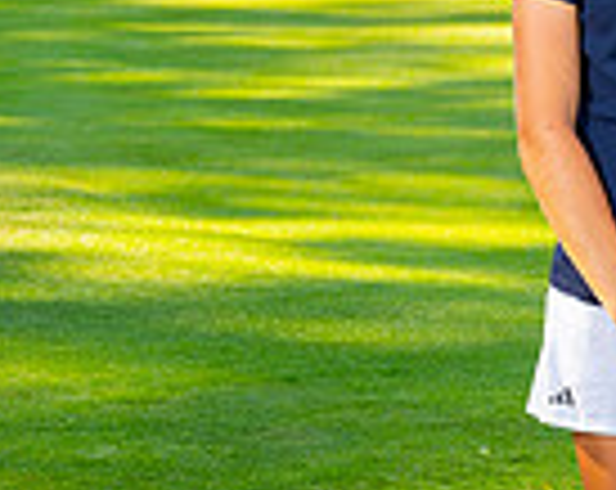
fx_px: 3693
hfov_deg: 9.0
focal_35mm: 203
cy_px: -88
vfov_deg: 7.5
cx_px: 1214
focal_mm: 51
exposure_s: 1/60
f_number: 9
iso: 100
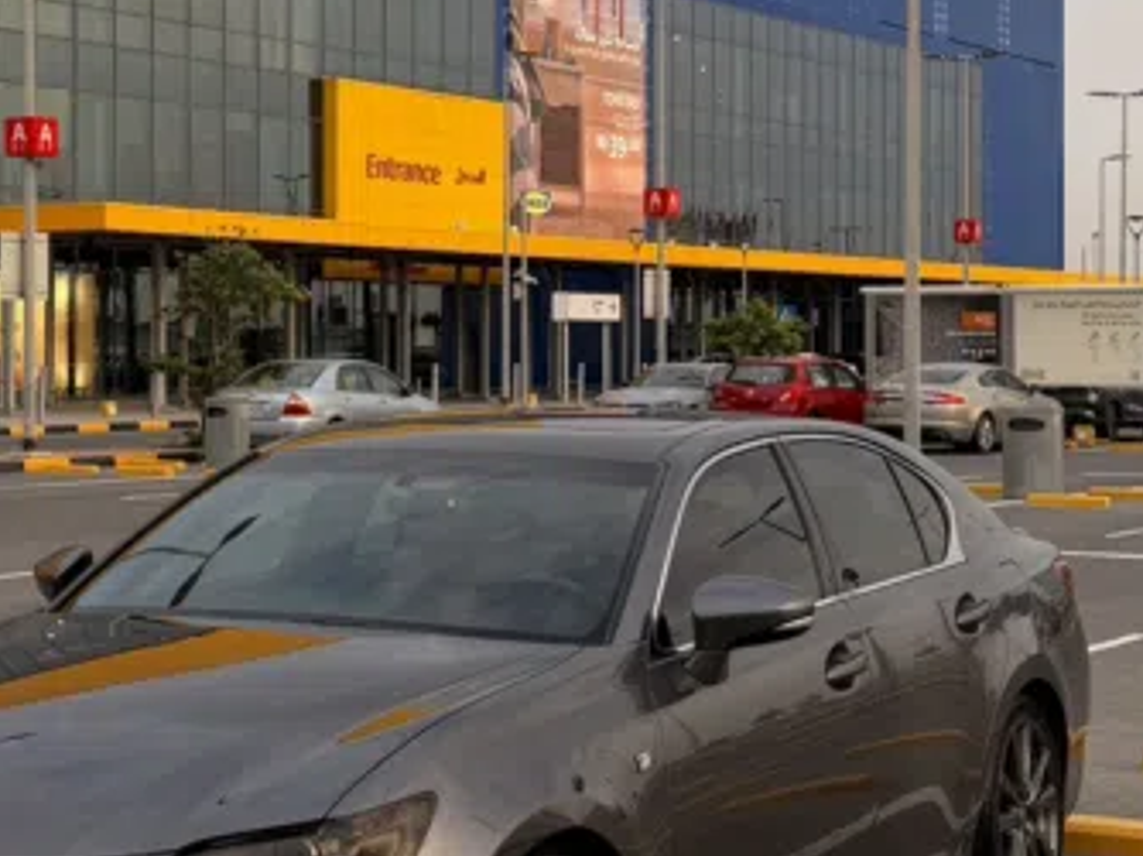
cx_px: 380
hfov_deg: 40.7
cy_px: 294
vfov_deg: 31.3
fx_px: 1518
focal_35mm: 46
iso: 64
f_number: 1.78
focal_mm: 6.76
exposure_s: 1/121
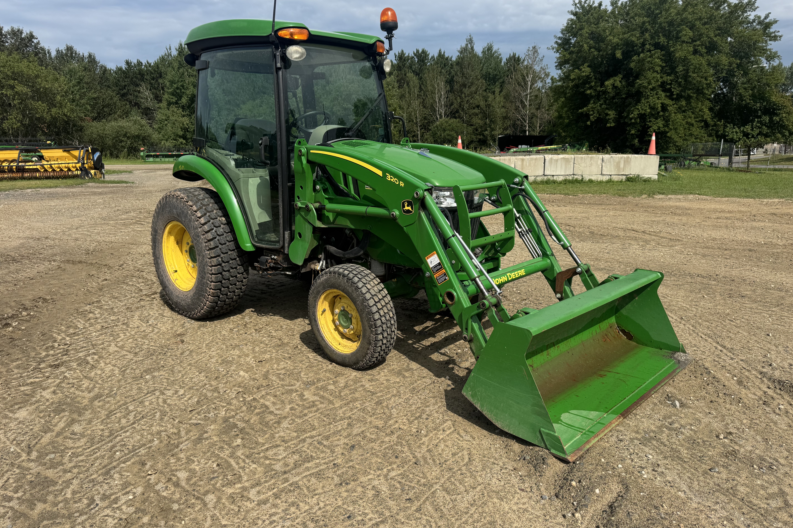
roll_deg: +1.7
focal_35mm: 25
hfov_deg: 71.5
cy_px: 256
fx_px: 551
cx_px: 397
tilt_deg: -11.3
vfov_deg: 51.3
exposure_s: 1/4950
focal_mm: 6.76
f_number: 1.78
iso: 80
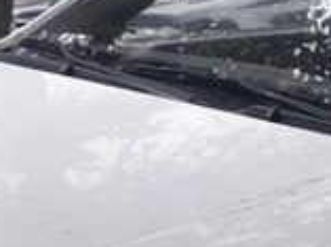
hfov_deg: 15.9
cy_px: 290
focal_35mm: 118
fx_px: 1126
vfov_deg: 12.2
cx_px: 430
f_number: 1.9
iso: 50
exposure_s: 1/100
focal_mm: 3.7
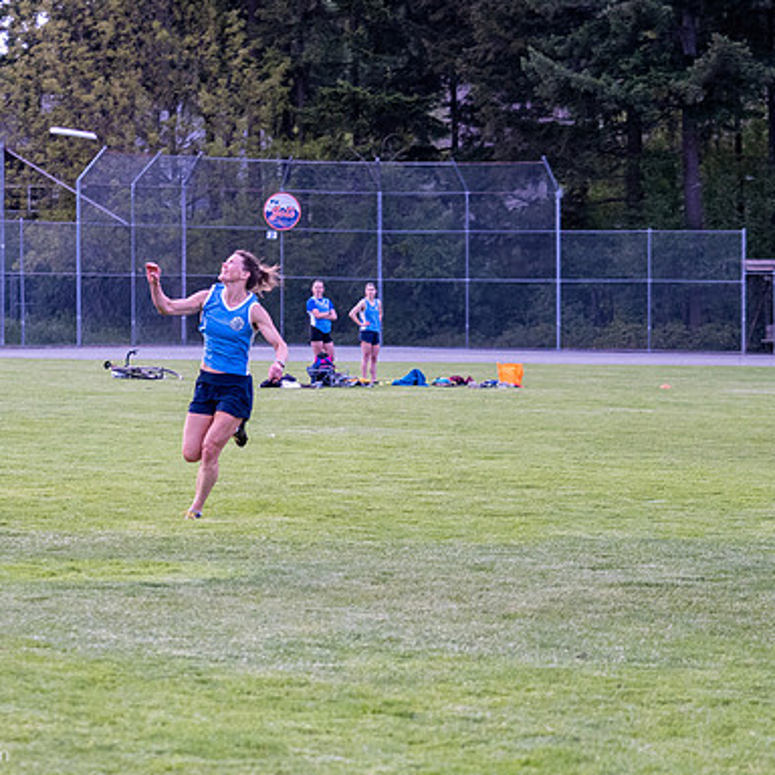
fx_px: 4179
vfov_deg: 10.6
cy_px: 424
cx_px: 319
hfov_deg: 10.6
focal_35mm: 165
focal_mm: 60
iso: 1250
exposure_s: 1/800
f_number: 2.8
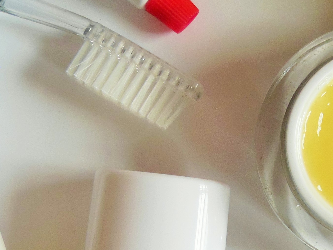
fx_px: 1106
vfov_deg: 12.8
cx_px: 303
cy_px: 234
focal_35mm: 115
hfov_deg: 16.9
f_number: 3.9
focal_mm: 6
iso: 125
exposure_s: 1/160
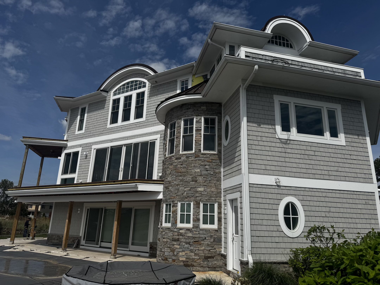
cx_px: 190
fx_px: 263
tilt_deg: +15.5
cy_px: 142
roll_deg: -2.3
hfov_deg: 71.6
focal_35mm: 24
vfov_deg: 56.8
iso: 80
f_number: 1.78
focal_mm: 6.76
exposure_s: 1/12346
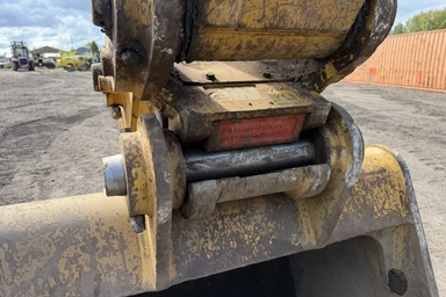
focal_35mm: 26
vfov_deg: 49.6
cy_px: 148
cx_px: 228
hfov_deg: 69.4
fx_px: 322
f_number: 1.78
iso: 100
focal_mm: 6.76
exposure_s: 1/1337
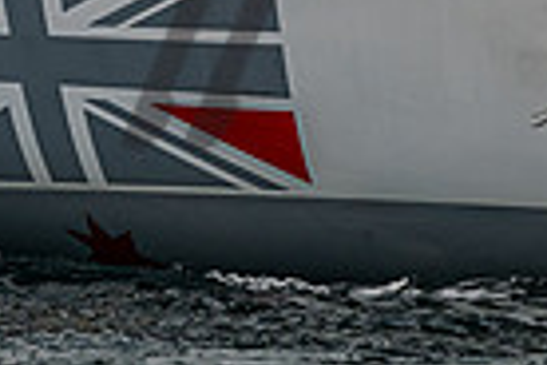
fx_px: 20237
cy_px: -504
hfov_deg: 1.5
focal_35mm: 1332
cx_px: 183
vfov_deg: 1.0
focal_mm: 260
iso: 400
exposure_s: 1/3200
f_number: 5.6
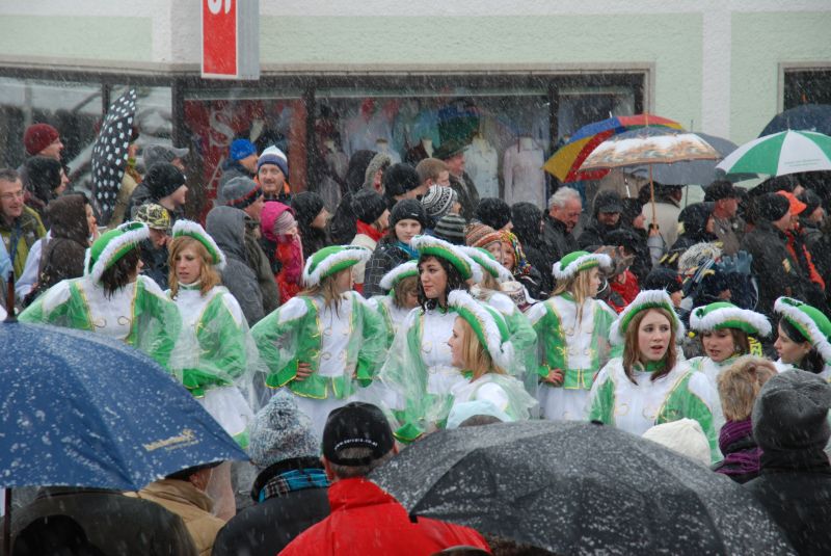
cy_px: 278
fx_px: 2946
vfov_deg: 10.8
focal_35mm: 128
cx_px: 416
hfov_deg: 16.1
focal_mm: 85
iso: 250
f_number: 8
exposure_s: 1/100
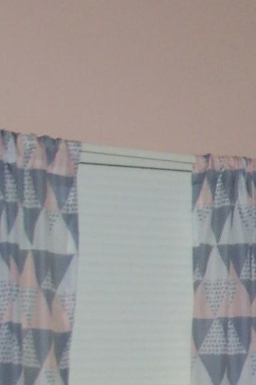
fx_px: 1504
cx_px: 545
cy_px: 285
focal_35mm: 141
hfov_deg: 9.0
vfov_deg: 14.5
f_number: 3
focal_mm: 7
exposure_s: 1/60
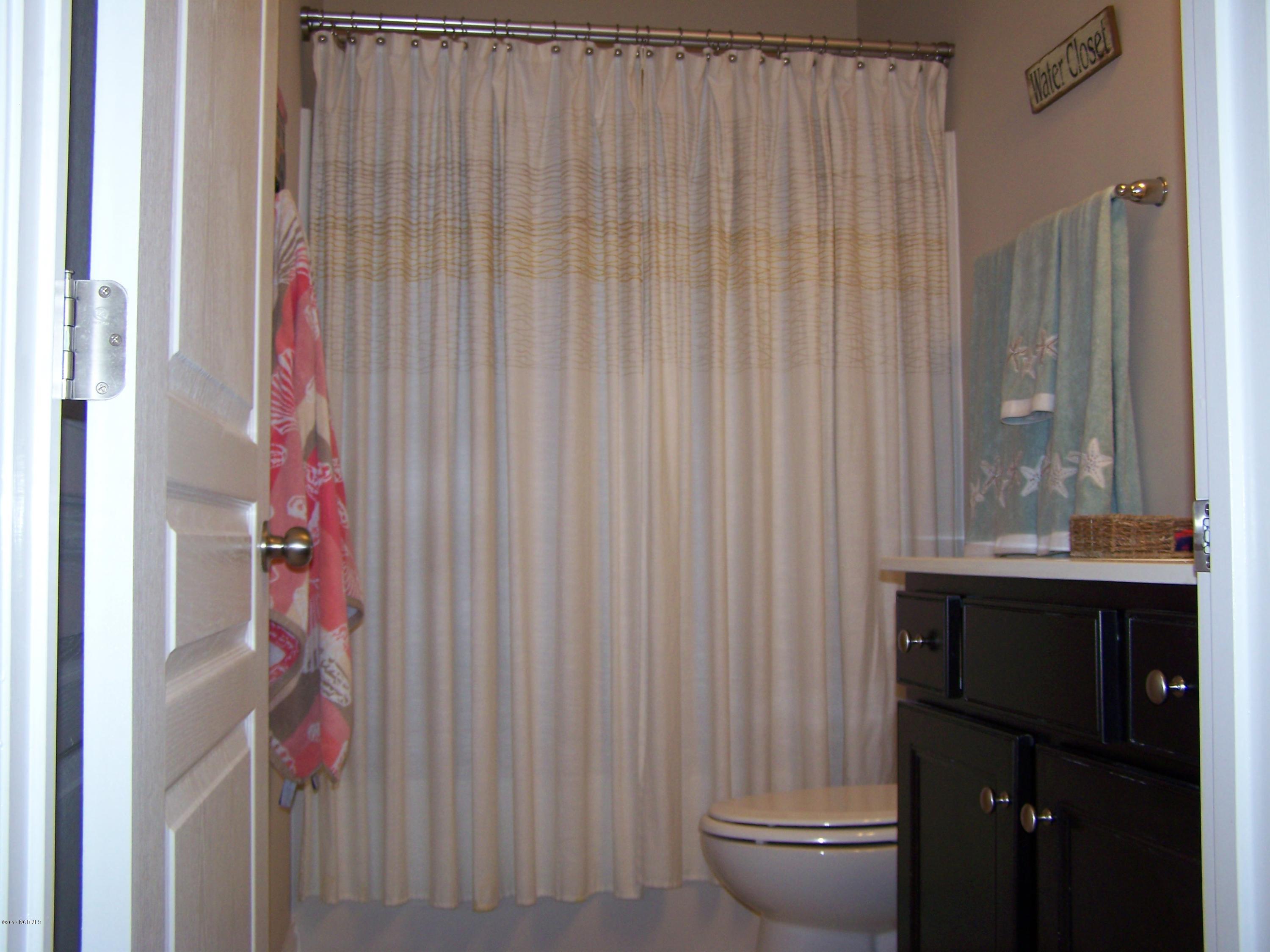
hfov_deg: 49.0
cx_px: 635
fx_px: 1394
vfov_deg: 37.7
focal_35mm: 38
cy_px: 476
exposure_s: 1/60
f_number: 2.8
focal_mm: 6.3
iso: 80
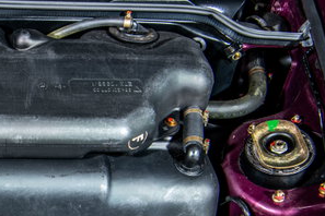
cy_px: 208
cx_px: -40
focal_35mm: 75
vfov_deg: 17.8
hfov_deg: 24.9
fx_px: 677
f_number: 10
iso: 160
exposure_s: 1/100
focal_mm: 29
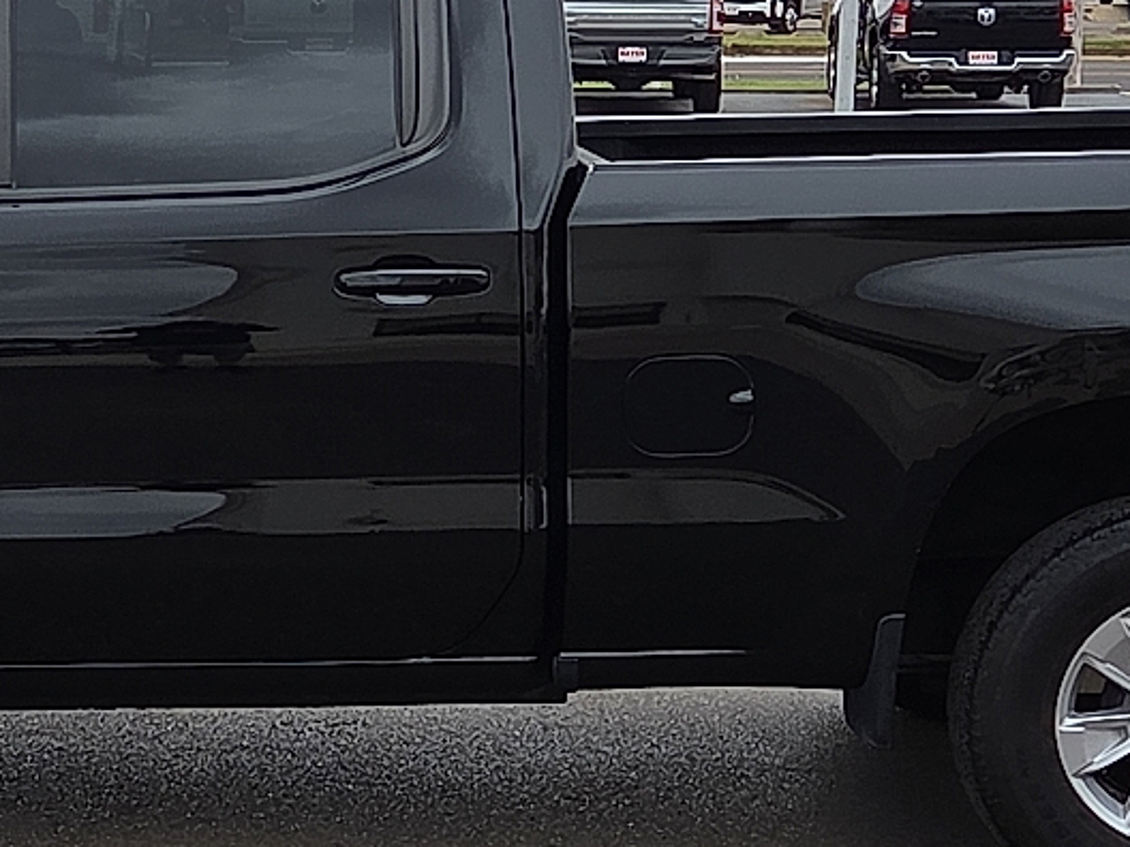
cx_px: 195
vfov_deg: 14.0
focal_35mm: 106
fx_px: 3460
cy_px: 400
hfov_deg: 18.3
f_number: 1.8
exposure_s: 1/2500
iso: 76
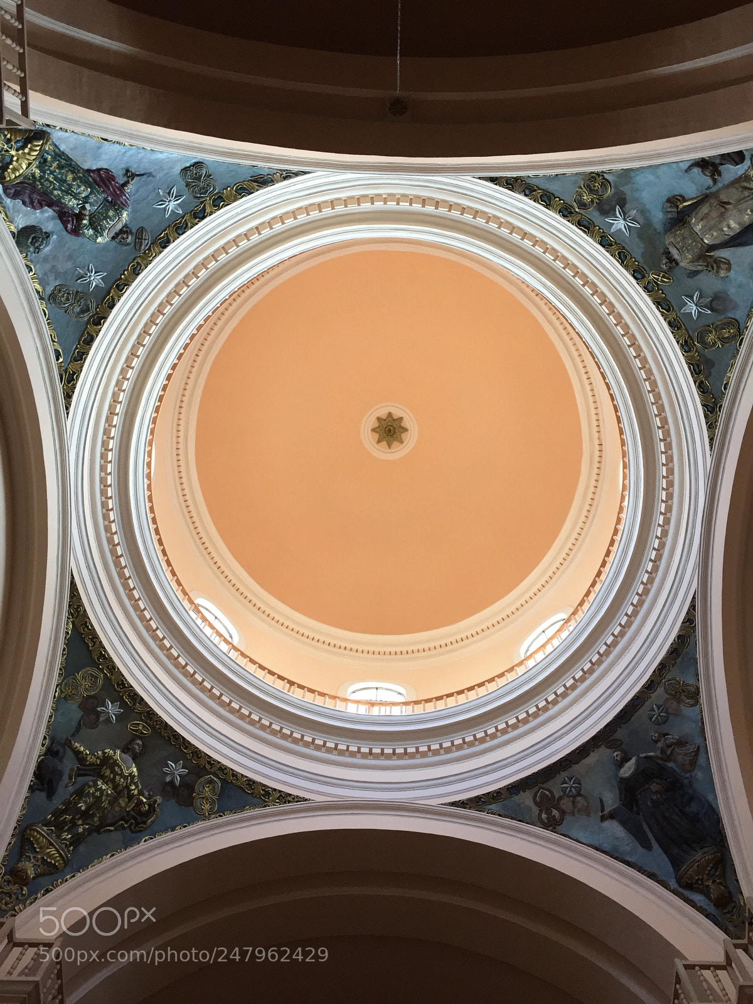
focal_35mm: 29
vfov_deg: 61.7
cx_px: 376
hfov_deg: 48.2
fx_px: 841
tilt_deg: +80.5
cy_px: 502
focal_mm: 4.15
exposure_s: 1/30
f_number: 2.2
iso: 40
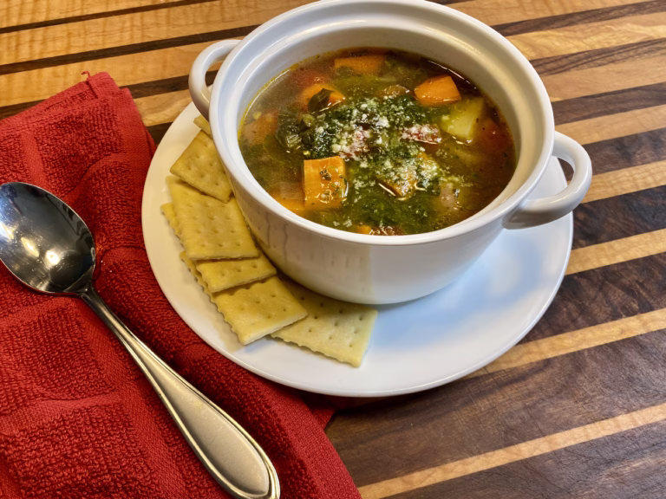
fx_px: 500
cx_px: 333
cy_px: 250
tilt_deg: -63.2
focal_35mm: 26
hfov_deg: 67.3
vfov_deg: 53.1
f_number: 1.8
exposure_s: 1/120
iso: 100
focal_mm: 4.25
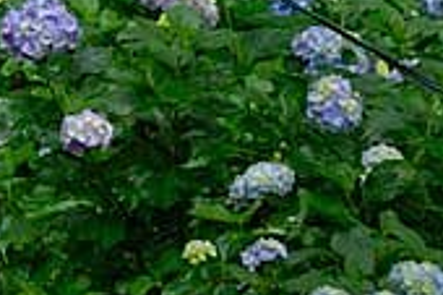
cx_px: -586
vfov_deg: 1.5
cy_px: 800
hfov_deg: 2.2
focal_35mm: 929
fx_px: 11420
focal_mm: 105
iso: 200
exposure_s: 1/10
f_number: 5.6
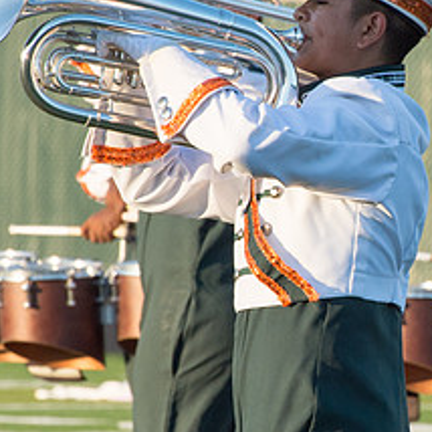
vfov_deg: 2.0
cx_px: 372
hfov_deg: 2.0
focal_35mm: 890
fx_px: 12566
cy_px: 231
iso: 640
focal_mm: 260
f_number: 11
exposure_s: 1/500
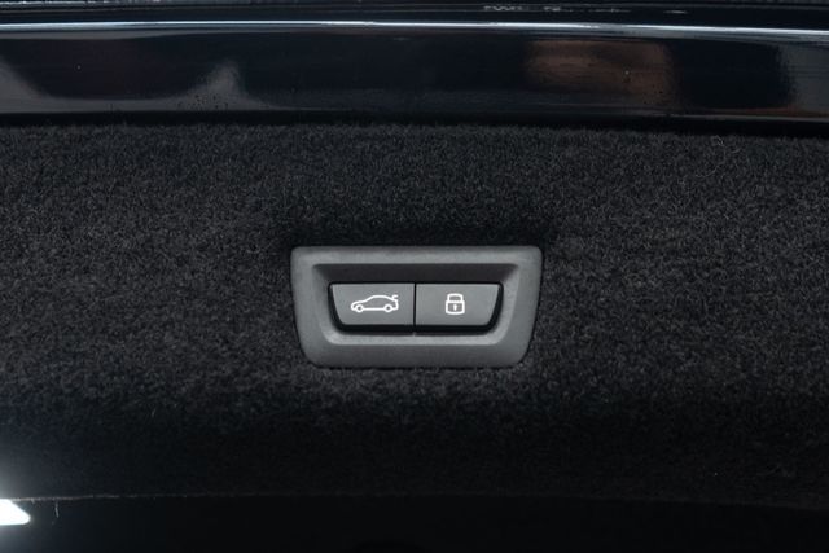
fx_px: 967
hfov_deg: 46.4
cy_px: 276
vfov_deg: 31.9
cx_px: 414
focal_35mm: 42
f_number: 3.2
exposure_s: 1/50
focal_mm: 28
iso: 640
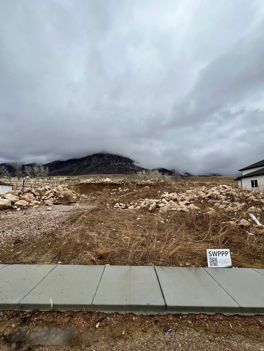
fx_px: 132
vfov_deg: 106.2
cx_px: 132
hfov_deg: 89.9
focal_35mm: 13
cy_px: 176
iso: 32
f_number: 1.8
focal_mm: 1.57
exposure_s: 1/713
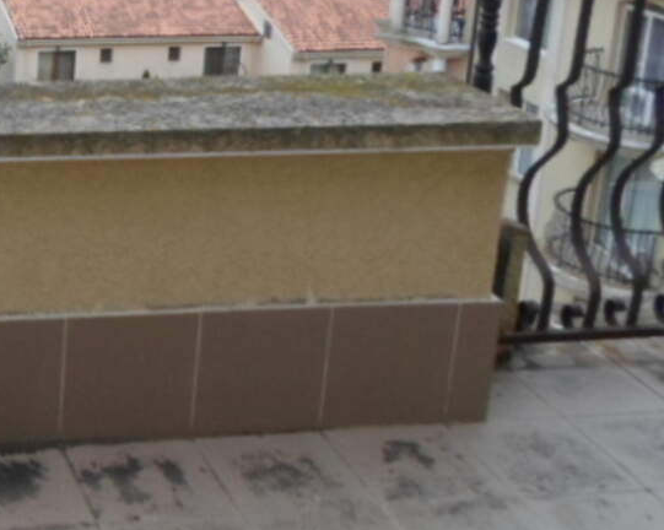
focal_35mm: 65
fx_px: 1276
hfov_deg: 26.1
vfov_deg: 22.8
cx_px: -131
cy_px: 38
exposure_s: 1/250
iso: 80
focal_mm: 4.5
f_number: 2.5
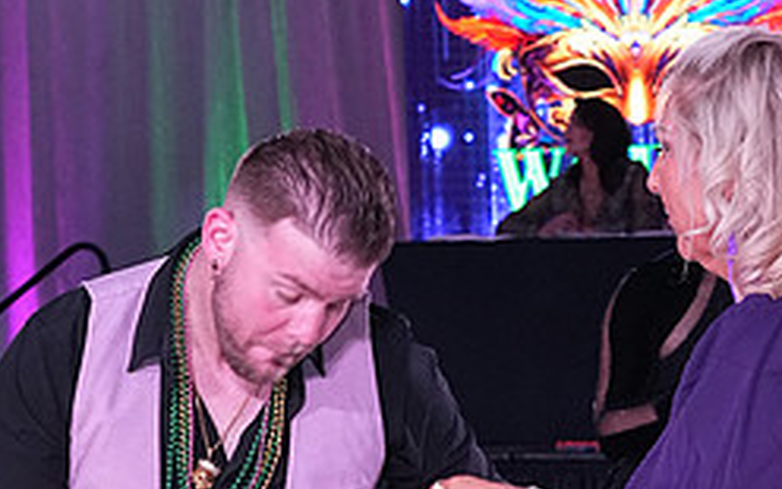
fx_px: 4476
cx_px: 601
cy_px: 704
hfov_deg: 10.0
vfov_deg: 6.2
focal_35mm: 210
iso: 3200
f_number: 7.1
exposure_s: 1/250
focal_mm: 59
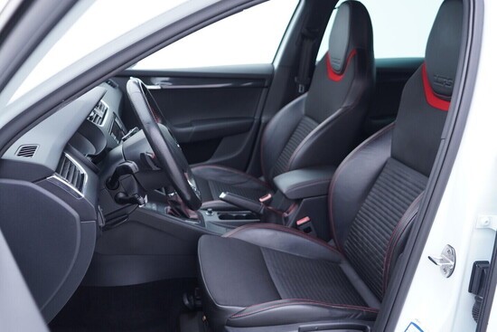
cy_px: 166
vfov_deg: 36.9
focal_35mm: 36
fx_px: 497
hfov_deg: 53.1
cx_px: 248
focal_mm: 24
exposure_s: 1/40
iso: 200
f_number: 2.8
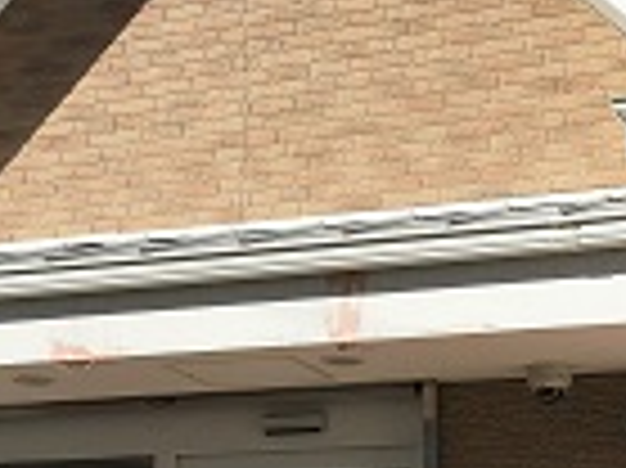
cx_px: 284
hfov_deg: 19.7
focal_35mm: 100
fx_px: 1807
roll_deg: -0.5
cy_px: 410
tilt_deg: +7.6
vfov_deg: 14.6
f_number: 2.2
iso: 25
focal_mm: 4.15
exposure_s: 1/2137
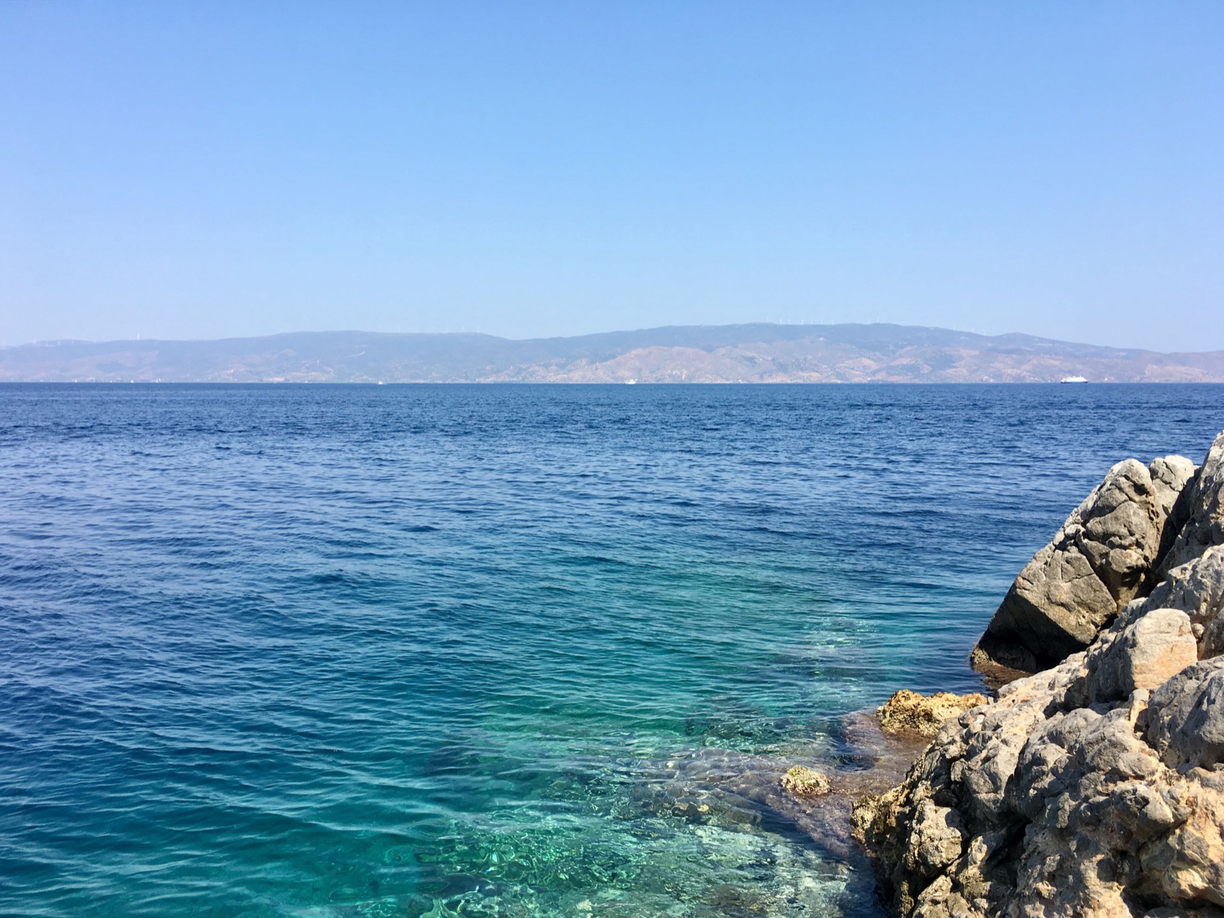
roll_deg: -0.6
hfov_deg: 60.0
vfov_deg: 46.8
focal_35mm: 30
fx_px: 1061
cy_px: 473
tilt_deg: -4.9
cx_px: 608
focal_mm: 4.15
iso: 25
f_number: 2.2
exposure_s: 1/1083
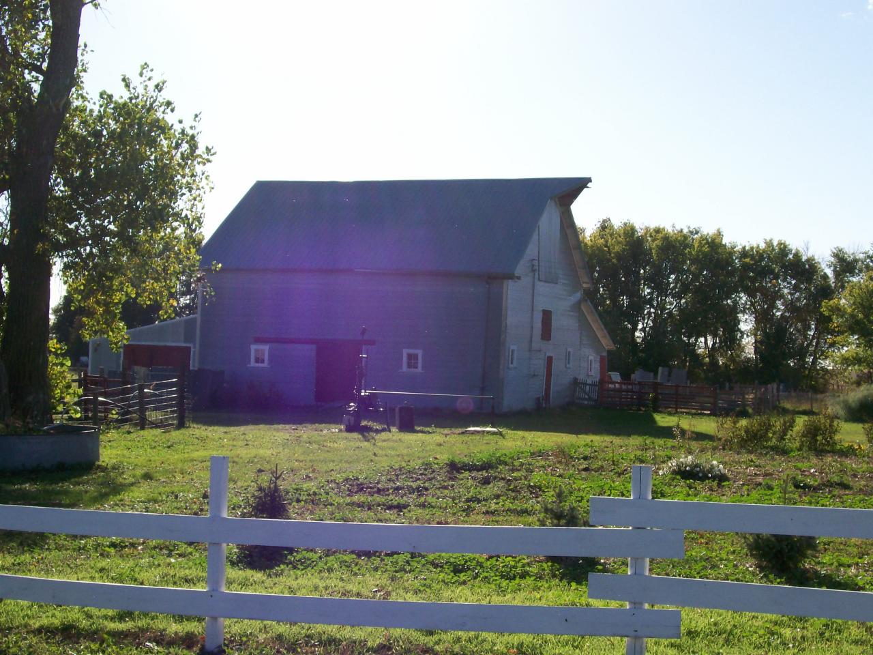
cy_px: 328
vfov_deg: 26.1
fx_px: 1412
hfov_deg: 34.3
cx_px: 436
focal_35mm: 56
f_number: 6
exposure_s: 1/379
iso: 80
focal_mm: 9.4
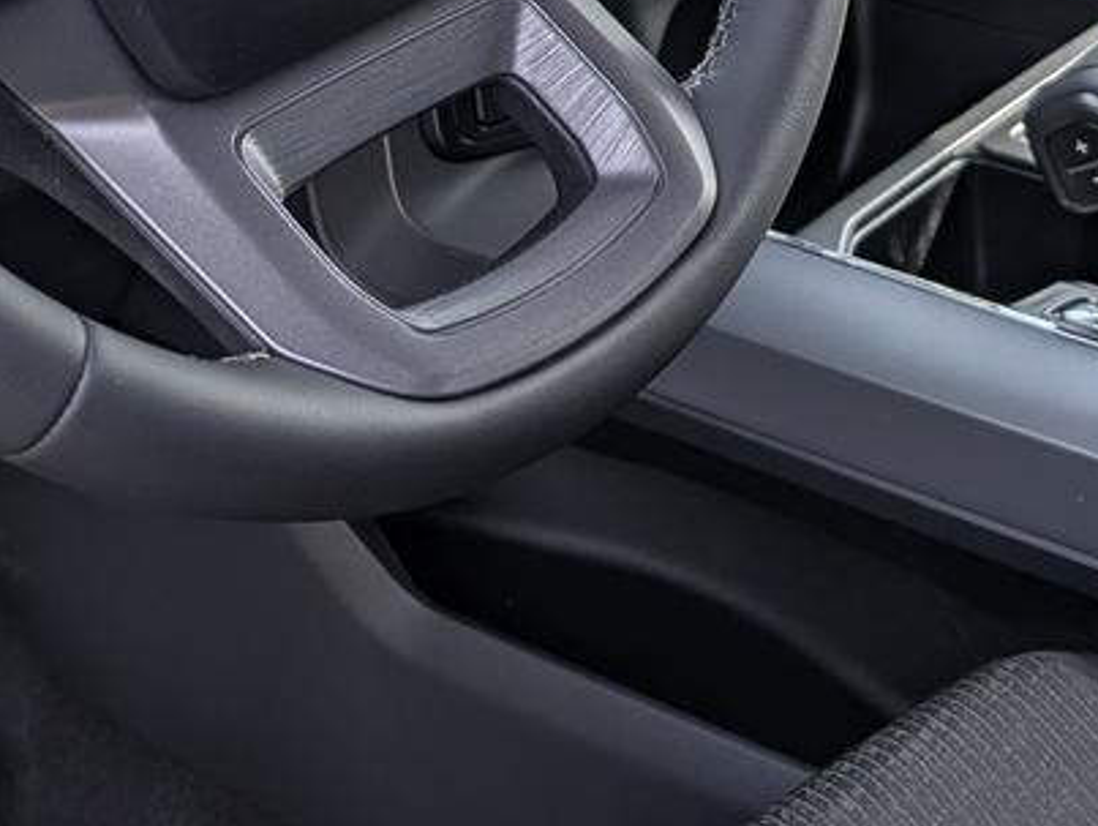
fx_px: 2413
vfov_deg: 18.1
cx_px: 557
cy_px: -262
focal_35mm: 76
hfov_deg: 25.6
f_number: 1.68
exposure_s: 1/325
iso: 18
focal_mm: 6.9
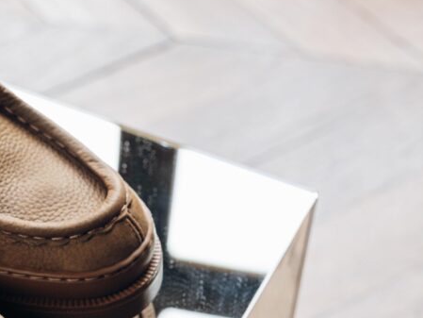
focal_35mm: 137
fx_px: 1675
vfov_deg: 10.8
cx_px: -46
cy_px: 222
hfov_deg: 14.1
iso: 500
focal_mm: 50
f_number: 4.5
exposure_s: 1/100
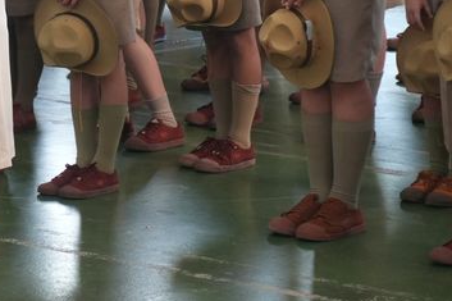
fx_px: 2798
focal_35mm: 223
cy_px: -86
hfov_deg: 9.1
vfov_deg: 6.1
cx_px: -165
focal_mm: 50
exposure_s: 1/80
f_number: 5.6
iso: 1000
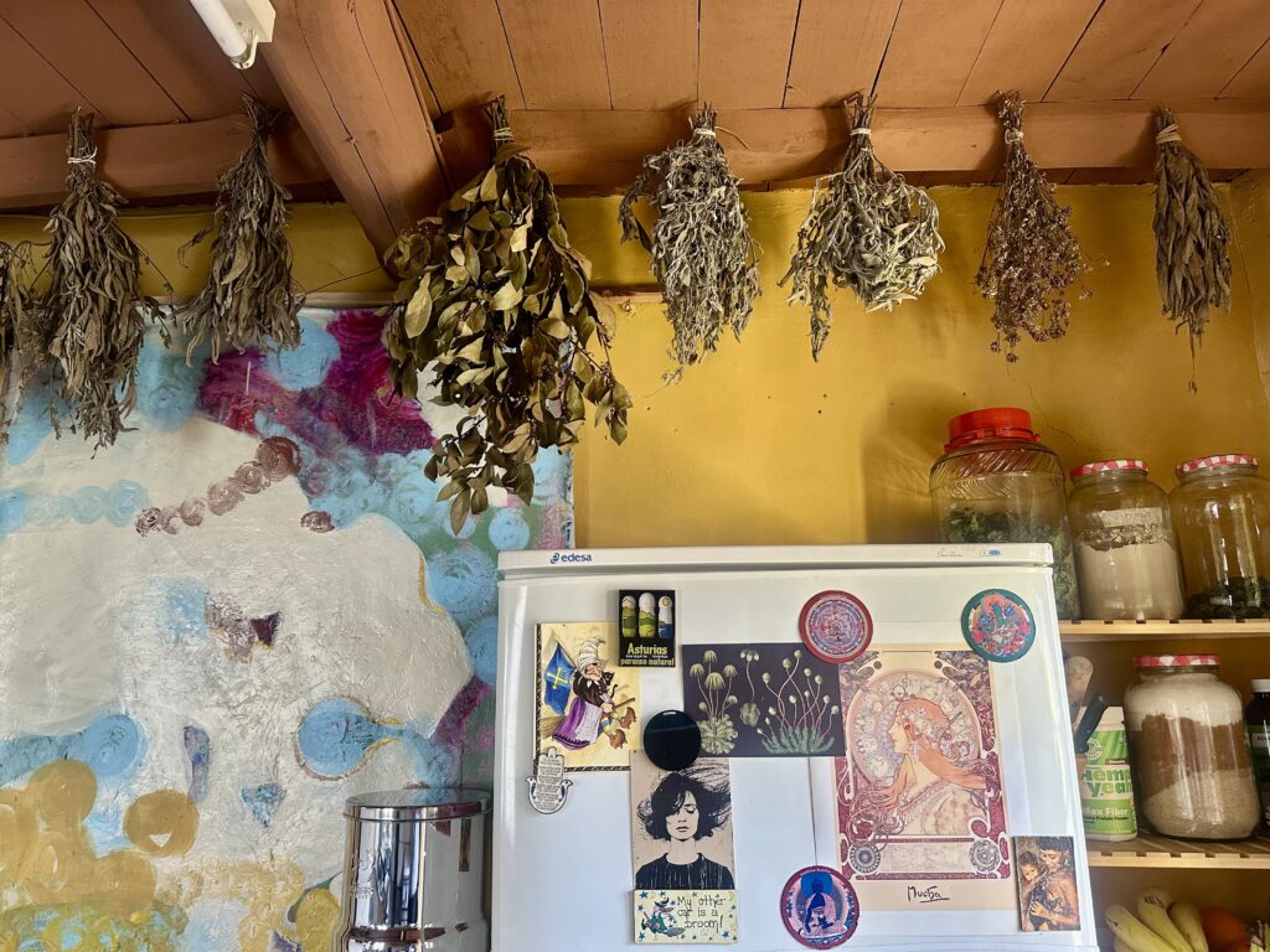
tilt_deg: +14.0
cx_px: 635
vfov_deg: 56.8
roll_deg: +0.2
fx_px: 881
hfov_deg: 71.6
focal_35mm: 24
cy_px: 476
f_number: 1.78
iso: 250
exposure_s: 1/60
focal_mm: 6.86
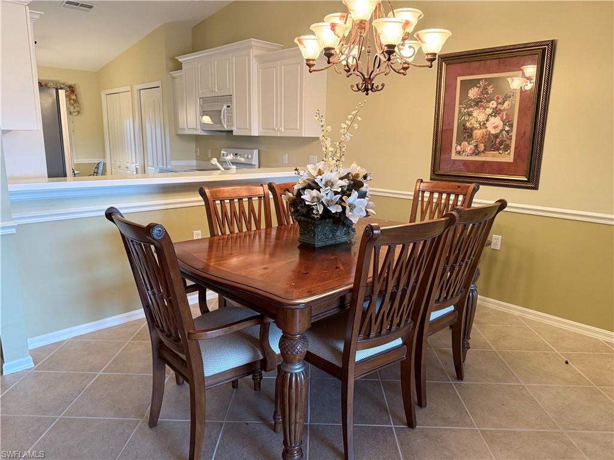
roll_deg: -1.2
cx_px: 307
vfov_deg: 56.8
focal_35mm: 24
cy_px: 230
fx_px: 426
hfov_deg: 71.6
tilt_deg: -11.2
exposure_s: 1/60
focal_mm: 6.76
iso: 320
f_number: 1.78
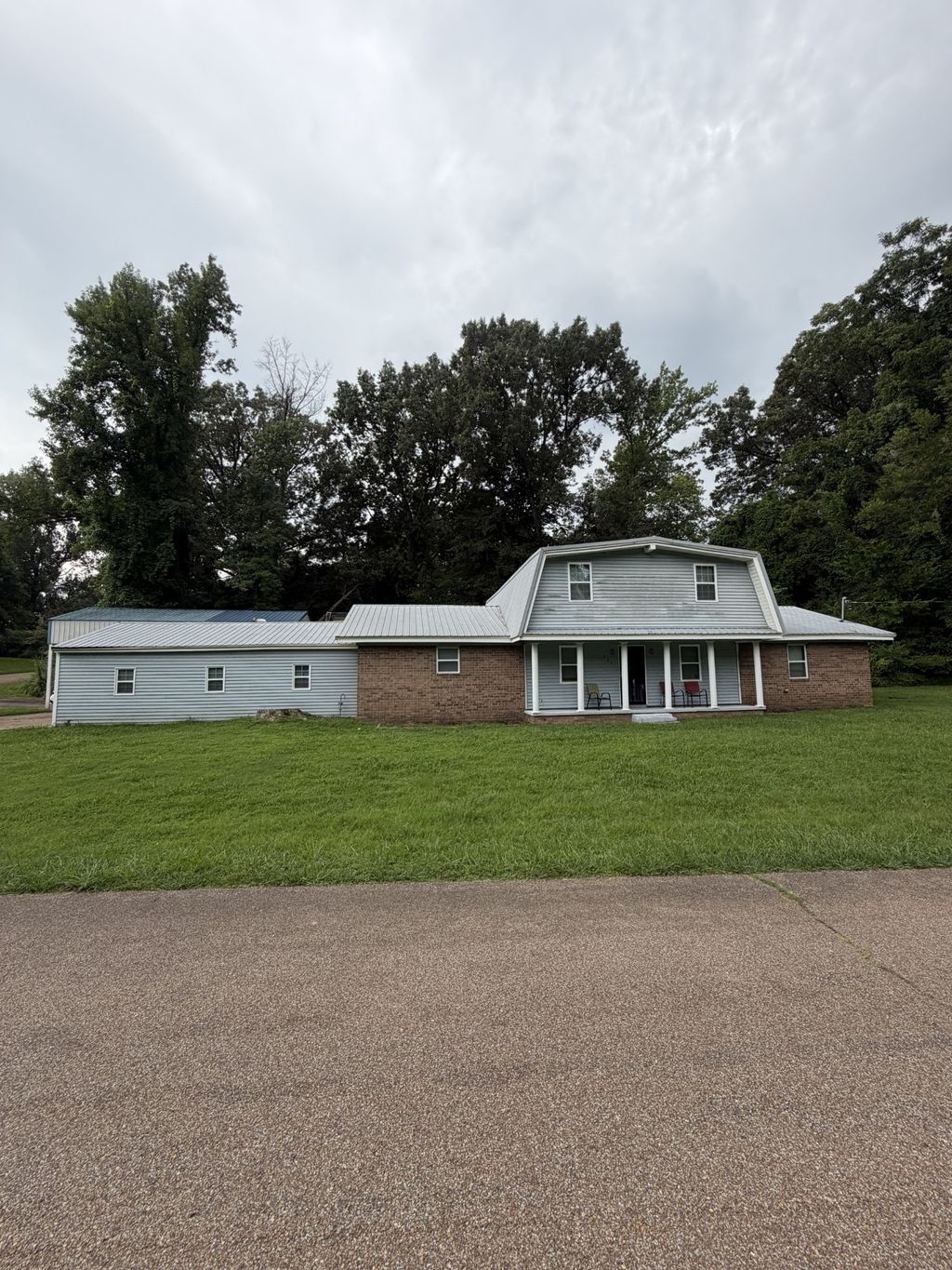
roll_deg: +0.0
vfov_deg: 102.1
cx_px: 476
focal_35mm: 14
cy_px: 635
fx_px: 513
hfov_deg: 85.7
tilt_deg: +5.6
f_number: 2.2
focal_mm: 2.22
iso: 50
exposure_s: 1/349
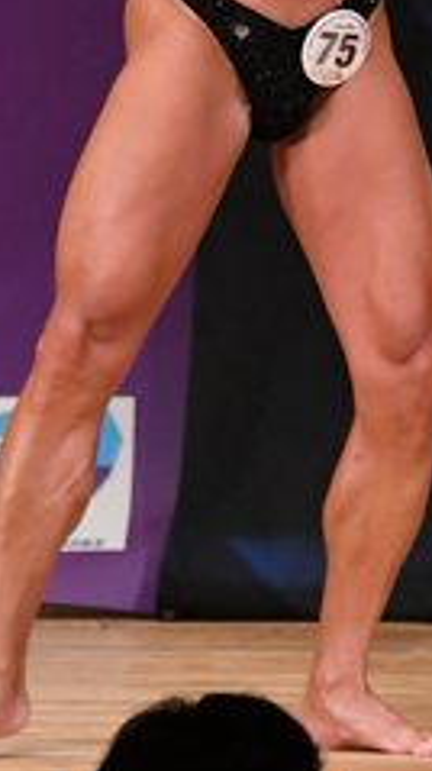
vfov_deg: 2.4
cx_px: 521
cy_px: 103
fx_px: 18741
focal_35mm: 918
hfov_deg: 1.3
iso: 4500
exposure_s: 1/400
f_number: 5.6
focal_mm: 180
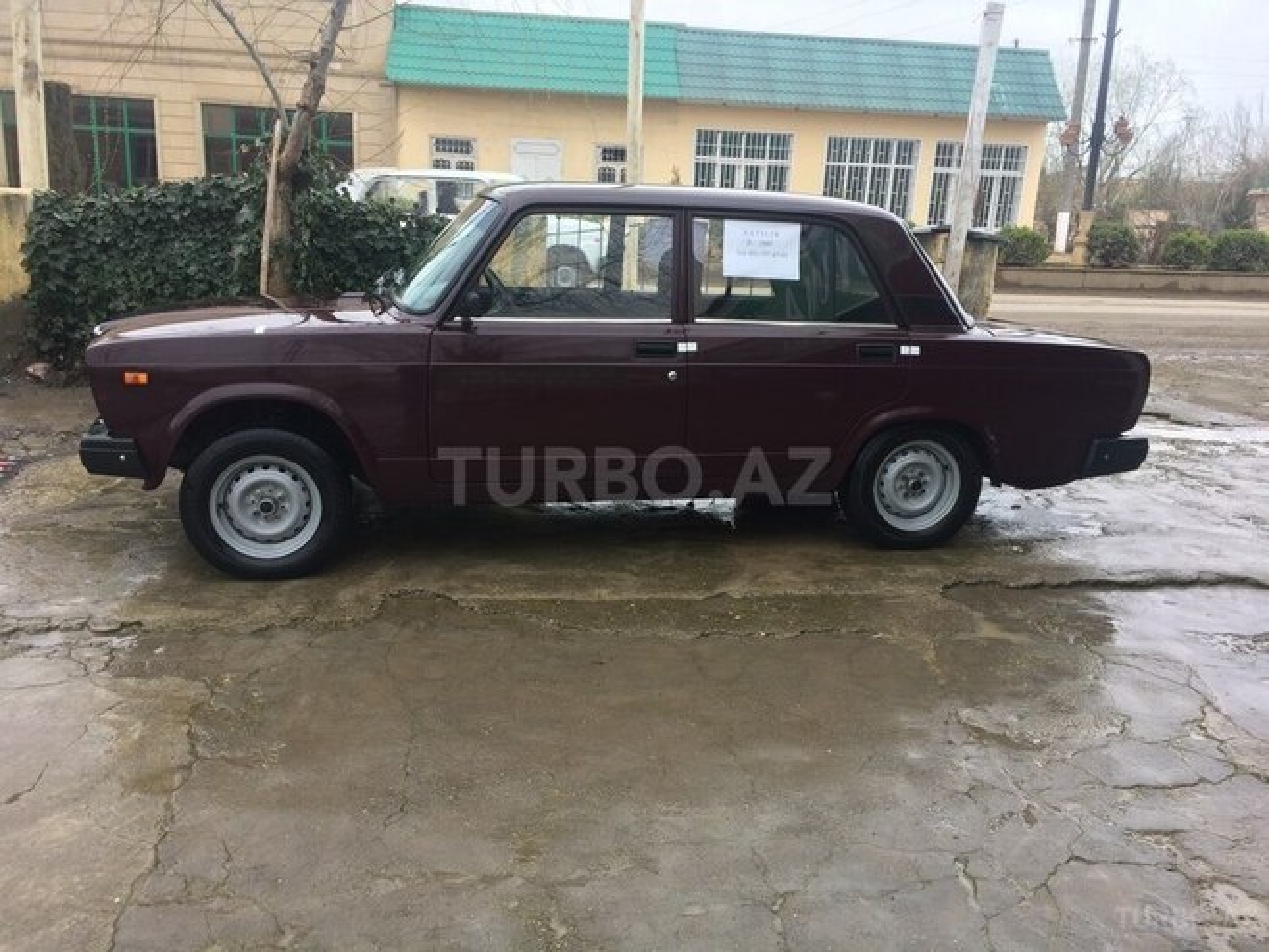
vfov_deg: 48.2
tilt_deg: -14.2
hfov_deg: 61.7
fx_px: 1063
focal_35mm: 29
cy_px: 476
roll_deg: -3.0
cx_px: 634
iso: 32
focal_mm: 4.15
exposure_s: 1/167
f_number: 2.2
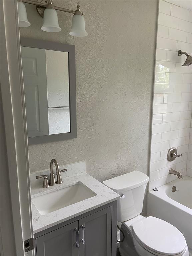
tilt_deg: -10.0
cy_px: 128
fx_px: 192
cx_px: 96
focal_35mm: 26
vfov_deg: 67.3
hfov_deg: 53.1
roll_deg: +0.1
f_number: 1.8
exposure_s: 1/60
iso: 125
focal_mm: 4.25
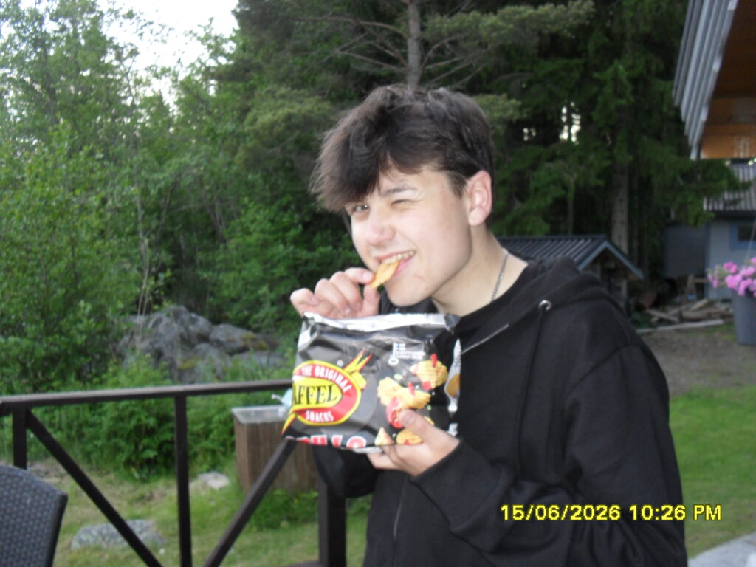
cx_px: 378
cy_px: 284
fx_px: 764
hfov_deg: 52.6
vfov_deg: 40.7
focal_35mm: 35
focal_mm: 6.3
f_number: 3.2
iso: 160
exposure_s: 1/45
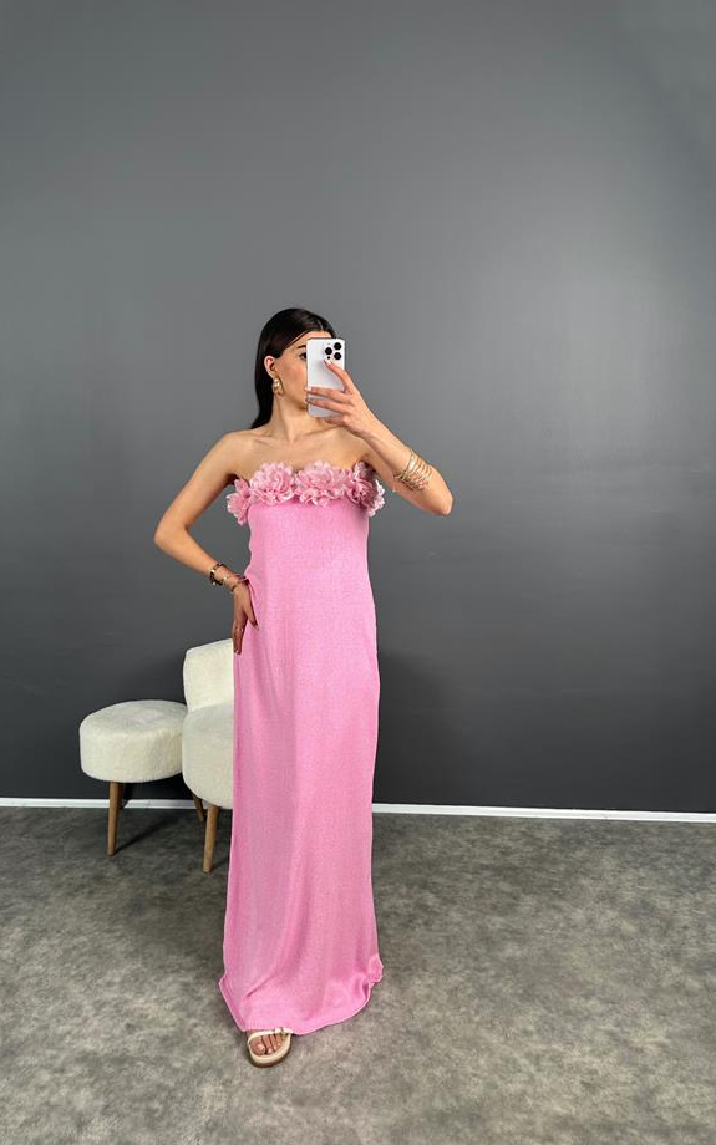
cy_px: 566
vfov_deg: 70.4
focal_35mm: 26
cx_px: 303
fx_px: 812
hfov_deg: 47.4
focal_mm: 6.86
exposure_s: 1/100
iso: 64
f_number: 1.78
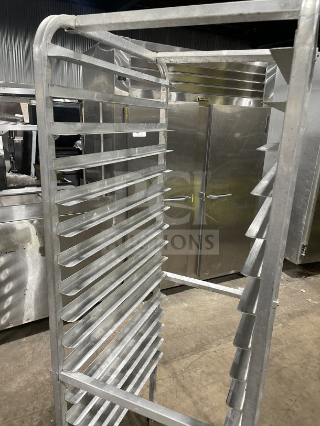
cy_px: 213
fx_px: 320
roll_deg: -2.1
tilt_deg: -15.6
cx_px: 160
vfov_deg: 67.3
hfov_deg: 53.1
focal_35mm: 26
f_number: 1.6
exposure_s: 1/60
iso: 200
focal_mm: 4.2
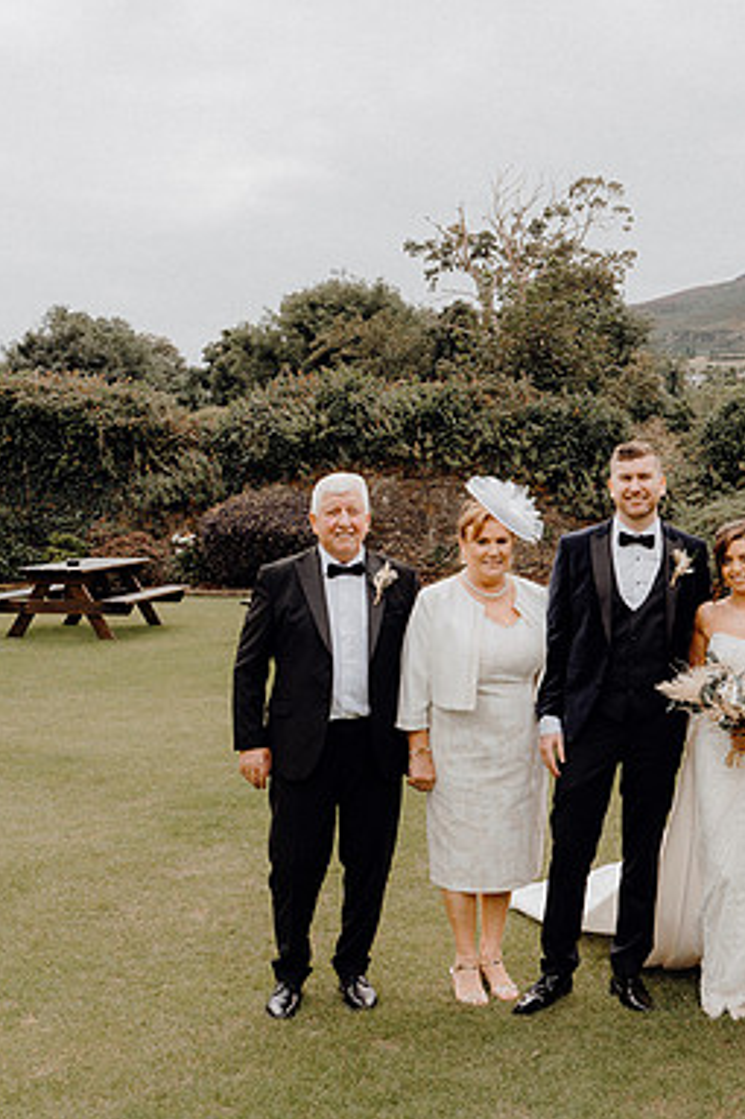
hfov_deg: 26.1
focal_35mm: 50
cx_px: 672
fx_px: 1553
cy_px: 562
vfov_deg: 39.6
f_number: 6.3
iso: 125
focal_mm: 33
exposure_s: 1/160
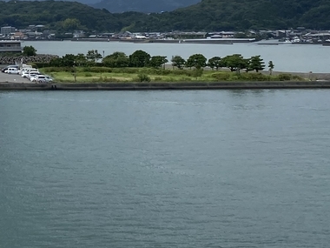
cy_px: -37
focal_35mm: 82
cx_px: -142
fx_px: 782
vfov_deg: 17.3
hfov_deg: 20.8
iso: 32
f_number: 1.8
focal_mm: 4.25
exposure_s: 1/6757
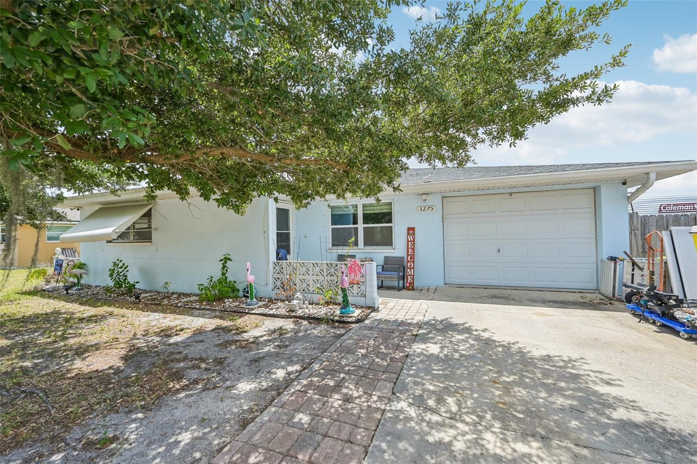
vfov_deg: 81.2
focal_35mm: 14
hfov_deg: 104.3
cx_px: 348
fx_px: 271
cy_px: 232
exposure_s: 1/640
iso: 400
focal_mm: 14
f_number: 8
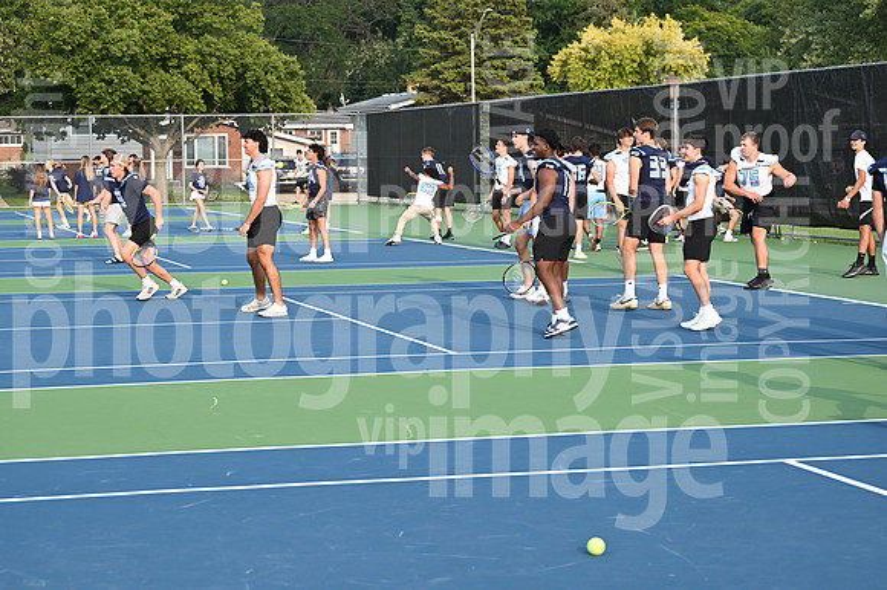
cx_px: 444
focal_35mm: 87
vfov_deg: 15.7
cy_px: 295
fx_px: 2142
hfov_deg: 23.4
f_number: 4
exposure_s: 1/640
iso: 200
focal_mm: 58
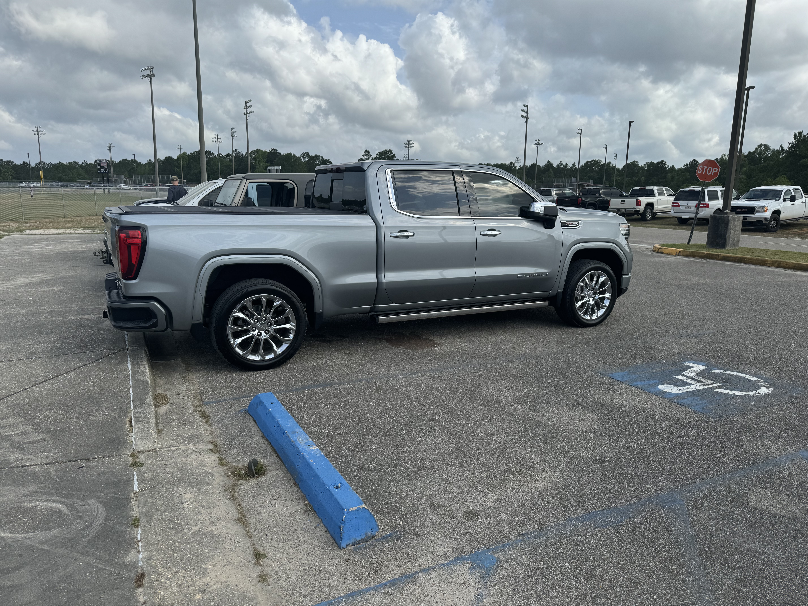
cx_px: 404
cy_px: 303
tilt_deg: -11.5
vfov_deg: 56.8
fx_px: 560
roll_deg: -1.7
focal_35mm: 24
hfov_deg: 71.6
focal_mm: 6.76
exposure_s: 1/4310
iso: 80
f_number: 1.78
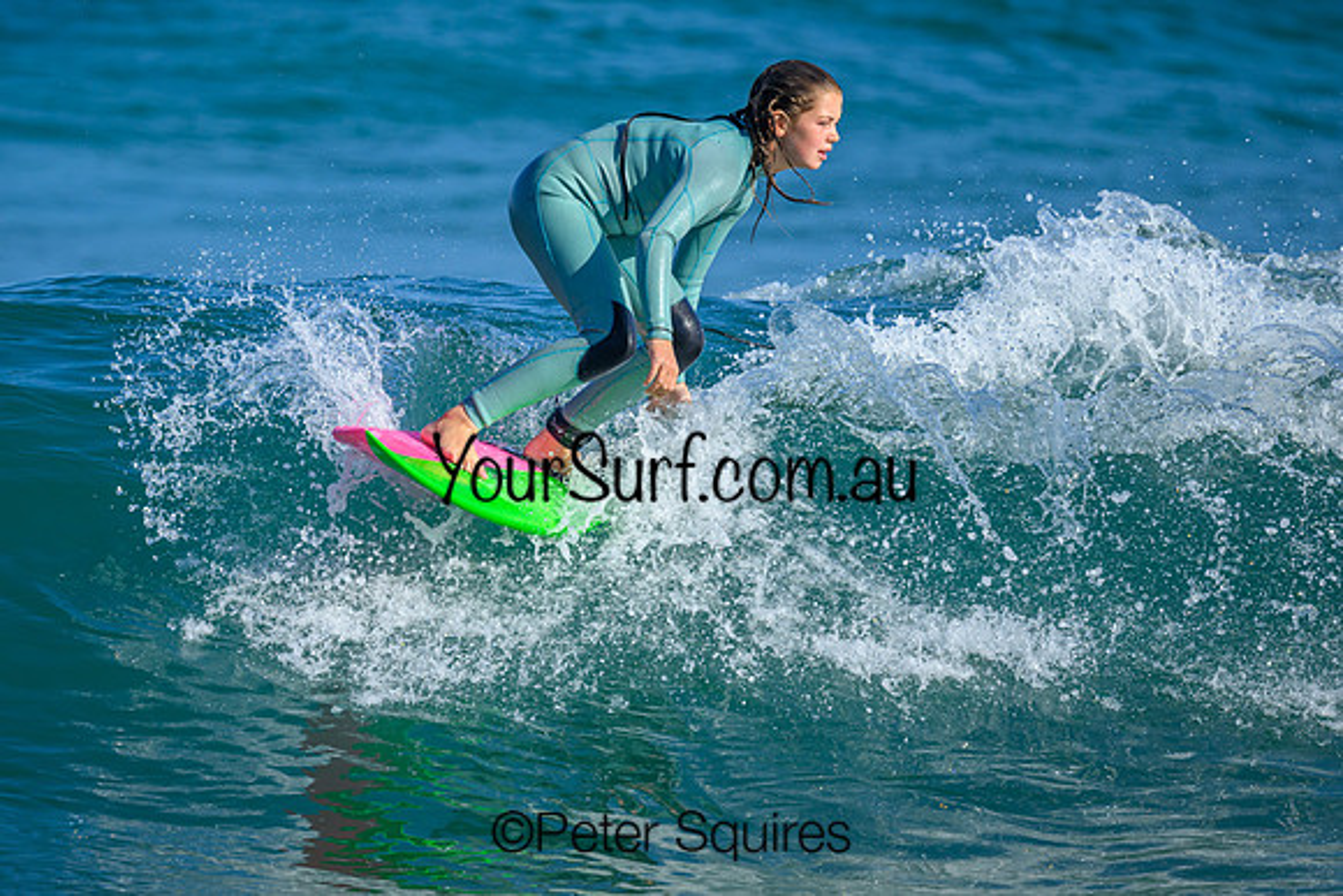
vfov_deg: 1.5
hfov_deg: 2.2
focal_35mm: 944
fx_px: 35240
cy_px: 379
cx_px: 550
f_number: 6.3
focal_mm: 800
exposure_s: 1/2000
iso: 450
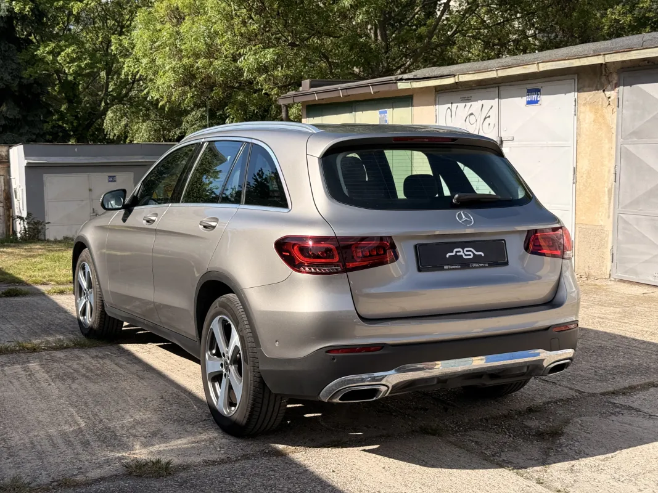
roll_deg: +0.2
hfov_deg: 39.7
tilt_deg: -6.4
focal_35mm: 48
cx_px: 329
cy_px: 246
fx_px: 912
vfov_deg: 30.3
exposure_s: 1/3096
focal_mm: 6.76
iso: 64
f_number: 1.78
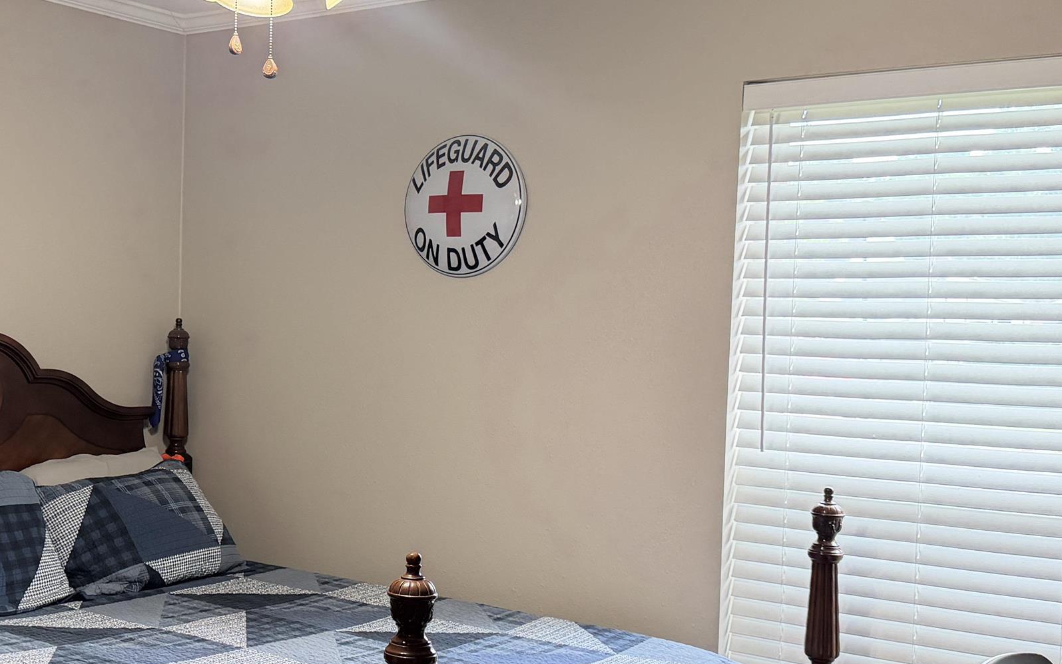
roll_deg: -1.4
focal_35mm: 49
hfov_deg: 40.3
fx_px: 1418
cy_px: 384
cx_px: 319
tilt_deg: -2.7
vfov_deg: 26.3
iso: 250
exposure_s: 1/60
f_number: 1.78
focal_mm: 6.76
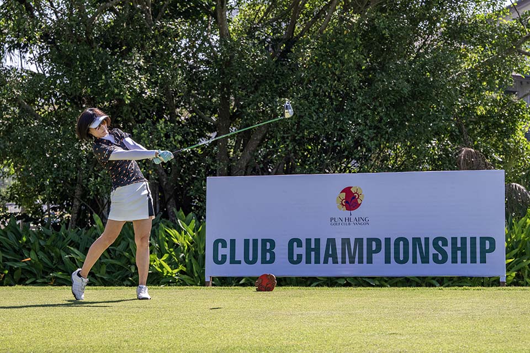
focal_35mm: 82
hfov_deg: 24.8
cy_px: 176
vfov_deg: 16.7
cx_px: 265
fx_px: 1207
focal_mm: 82
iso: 1000
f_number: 5.6
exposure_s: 1/2000
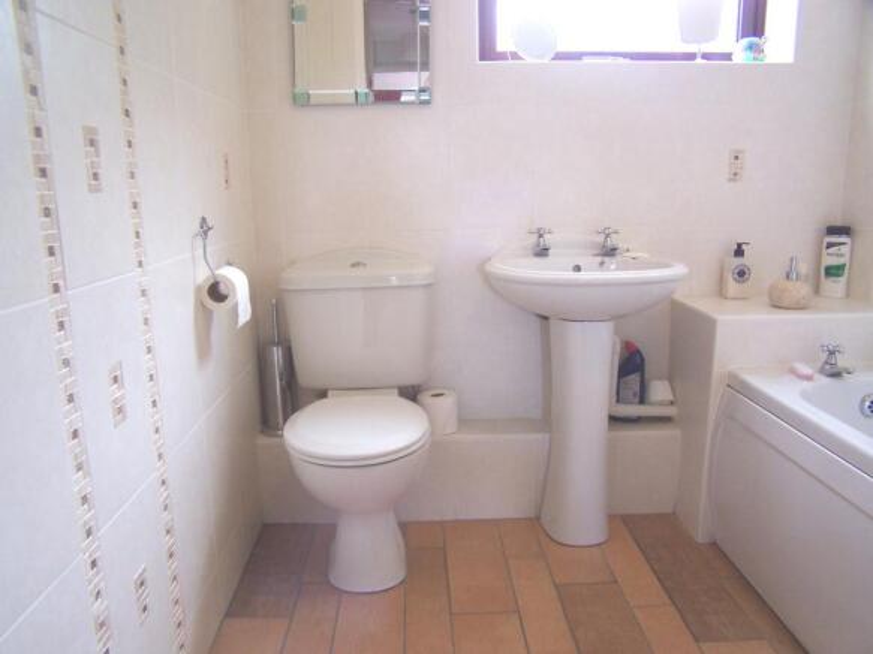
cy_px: 327
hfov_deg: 49.0
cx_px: 436
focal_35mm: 38
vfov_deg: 37.7
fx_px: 958
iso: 140
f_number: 2.8
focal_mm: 6.3
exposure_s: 1/30
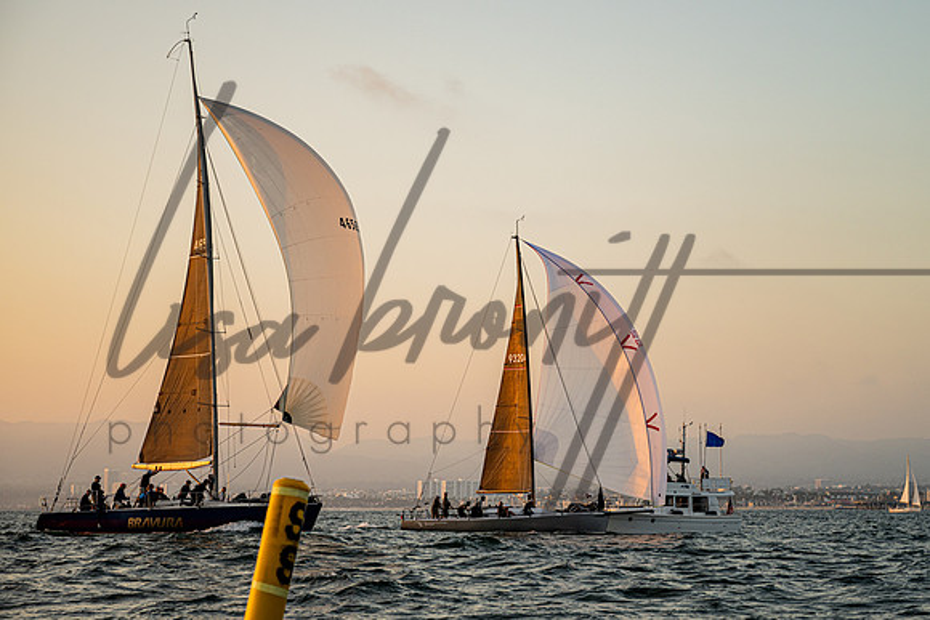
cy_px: 272
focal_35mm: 87
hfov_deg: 23.3
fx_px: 2249
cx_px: 539
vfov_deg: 15.7
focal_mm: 70
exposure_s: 1/640
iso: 200
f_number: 4
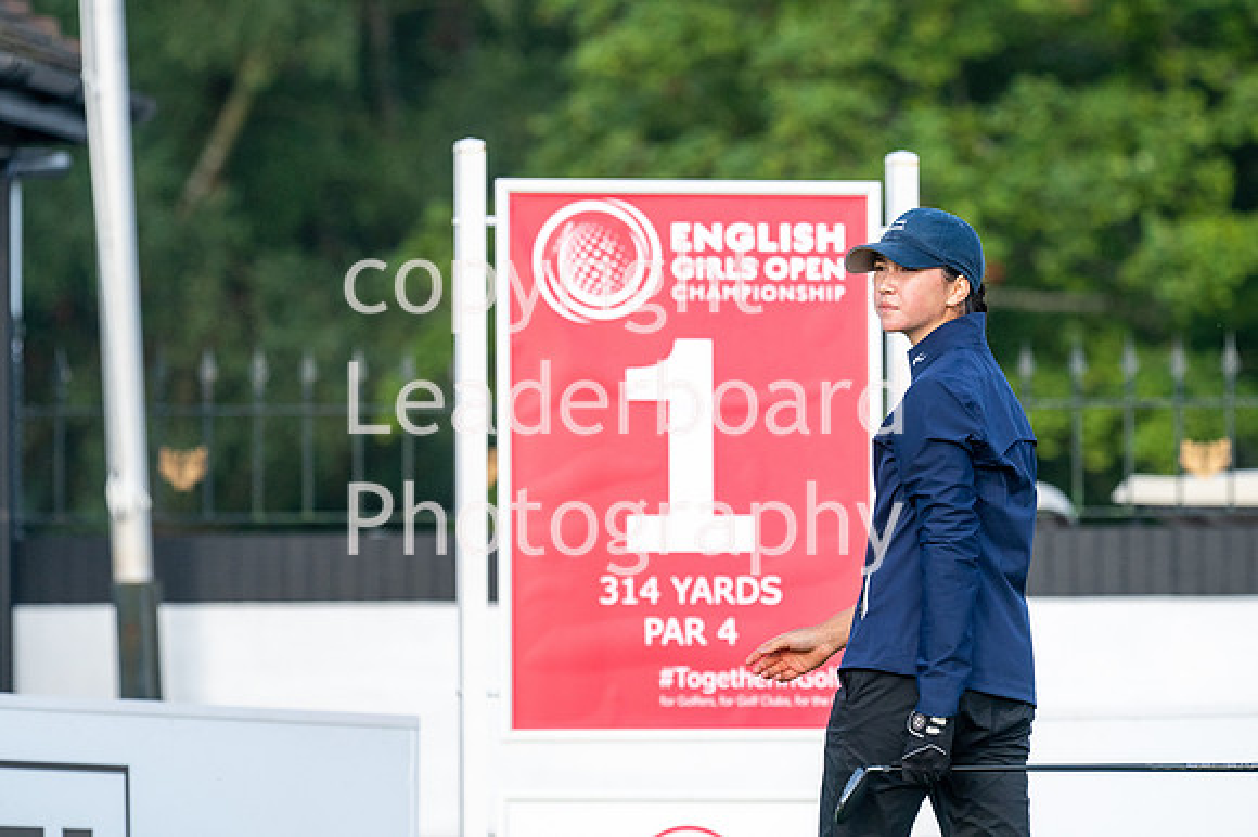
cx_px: 629
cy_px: 418
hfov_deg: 4.6
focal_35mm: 450
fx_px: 15715
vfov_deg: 3.1
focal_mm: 300
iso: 400
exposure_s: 1/1000
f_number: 5.6
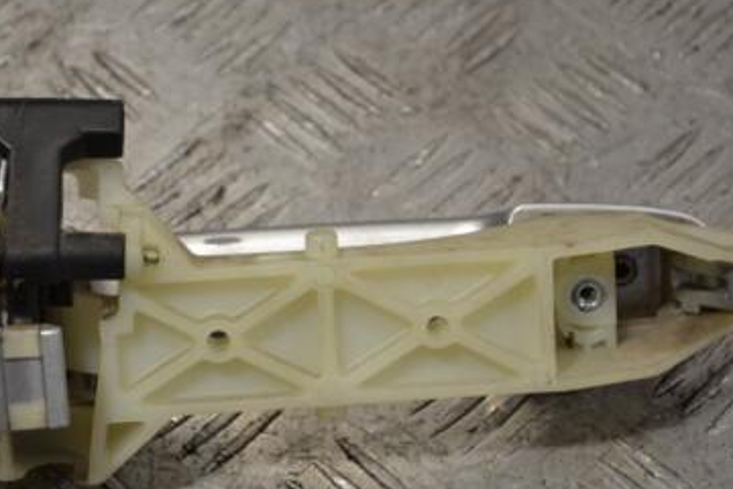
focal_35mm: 110
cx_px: 244
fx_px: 2240
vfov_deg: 12.5
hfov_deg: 18.5
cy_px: 251
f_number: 5.3
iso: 100
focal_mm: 44
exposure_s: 1/30
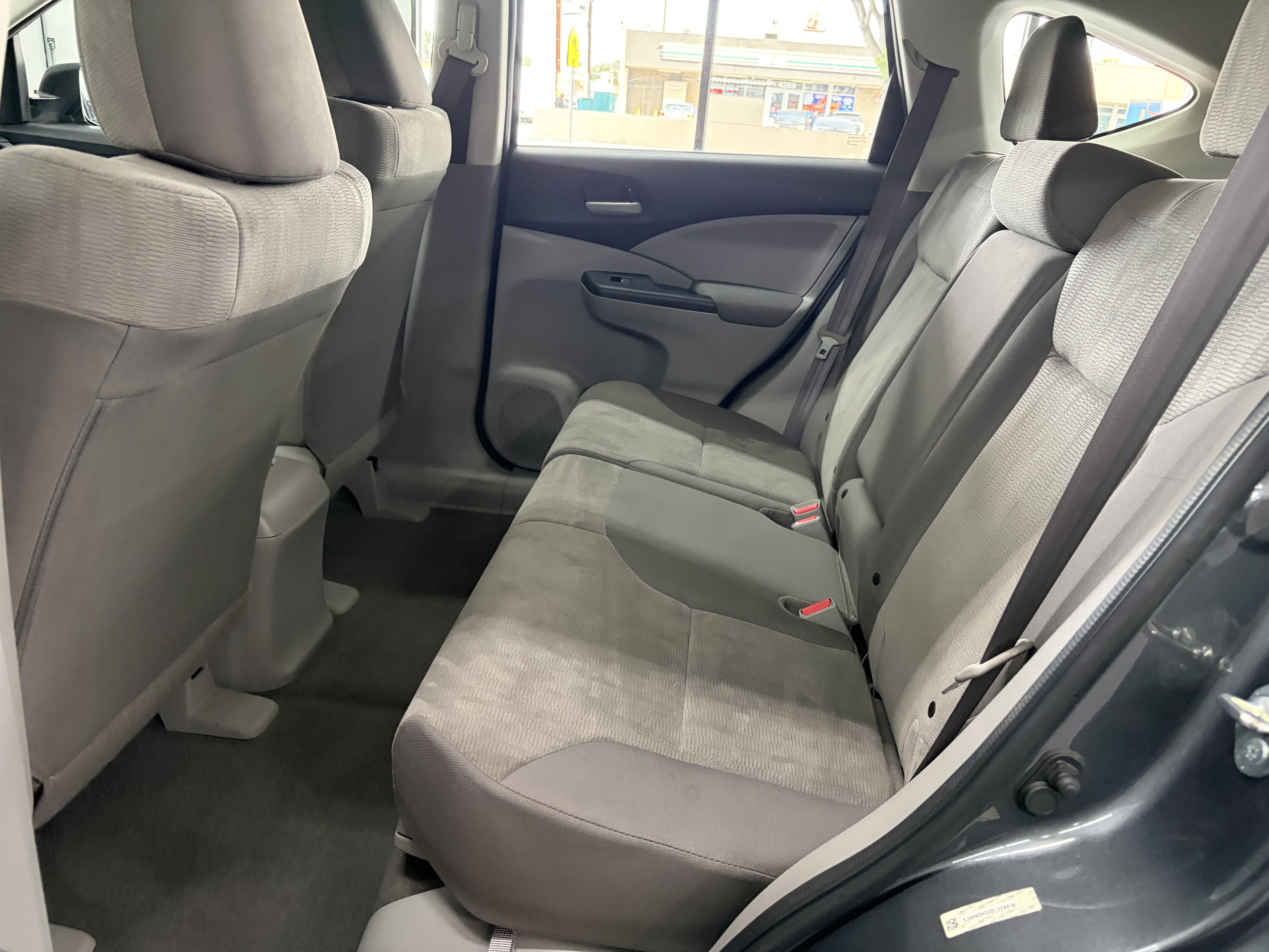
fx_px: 953
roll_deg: -5.5
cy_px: 476
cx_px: 634
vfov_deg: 53.1
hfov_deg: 67.3
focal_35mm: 26
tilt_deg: -20.9
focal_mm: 5.96
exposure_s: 1/60
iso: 400
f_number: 1.6
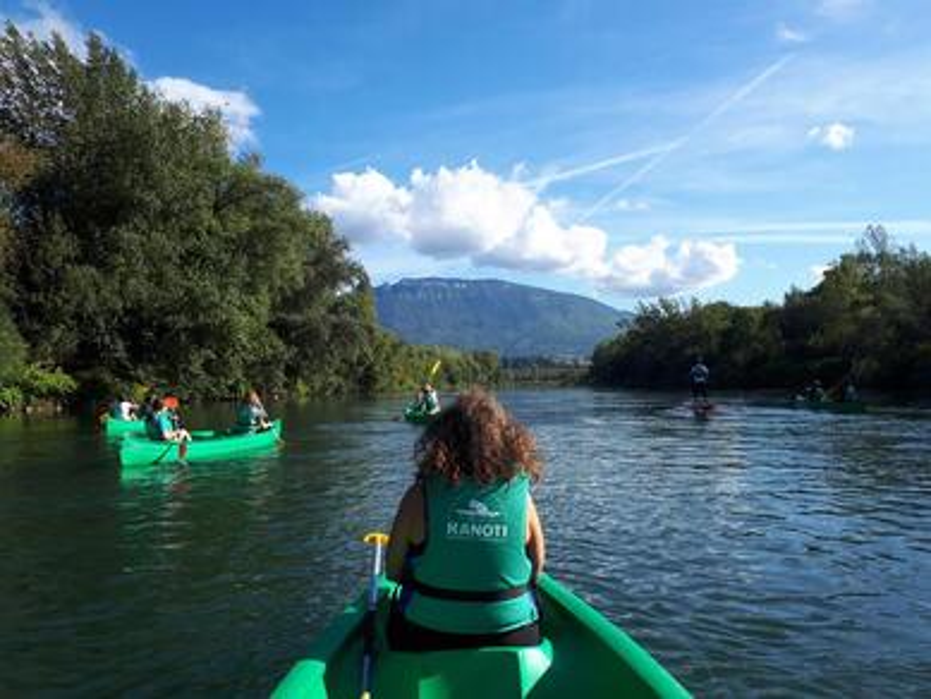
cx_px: 466
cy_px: 350
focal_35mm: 27
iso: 40
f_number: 1.9
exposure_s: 1/1001
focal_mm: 3.6
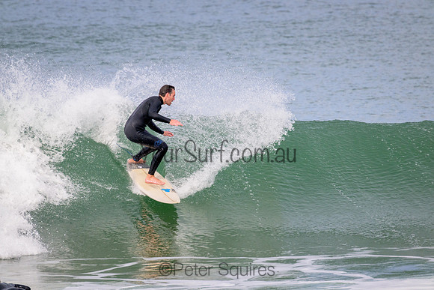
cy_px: 145
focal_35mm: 800
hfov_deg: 2.6
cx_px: 217
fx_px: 9646
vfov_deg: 1.7
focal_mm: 800
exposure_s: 1/2000
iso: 1800
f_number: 11
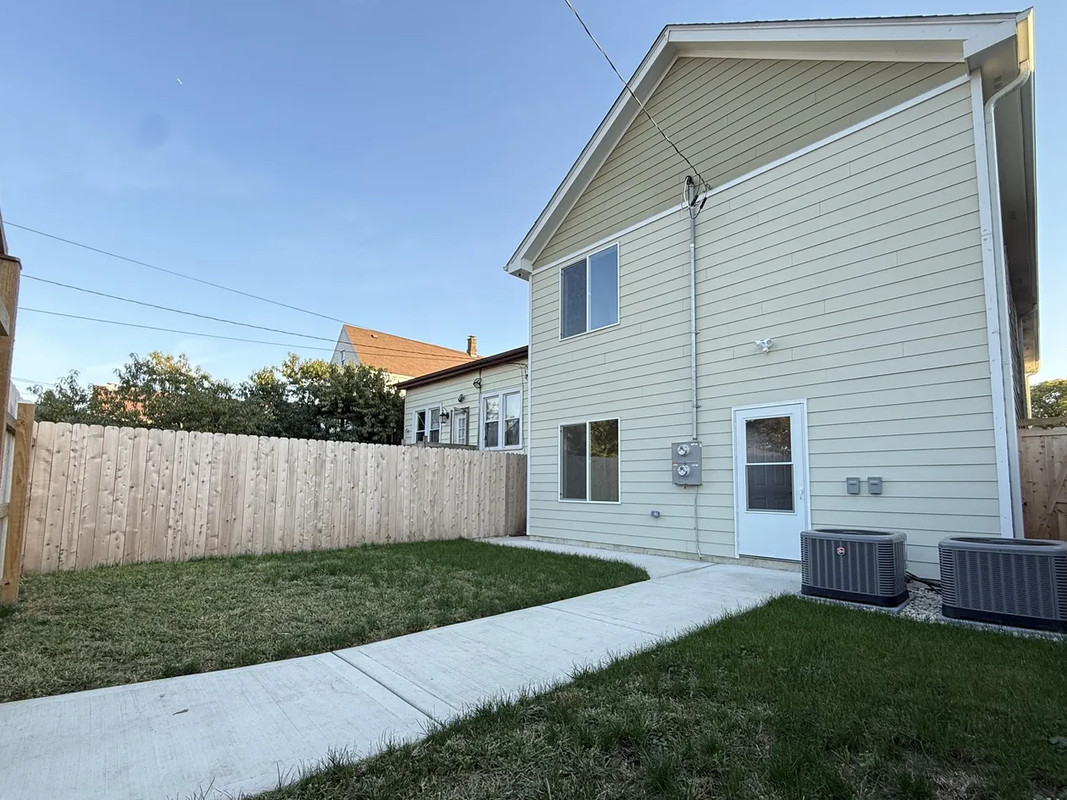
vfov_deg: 77.8
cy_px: 446
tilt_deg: +3.8
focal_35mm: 16
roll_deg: -0.3
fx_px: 493
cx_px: 575
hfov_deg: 94.3
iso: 64
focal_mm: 2.22
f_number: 2.2
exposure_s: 1/173
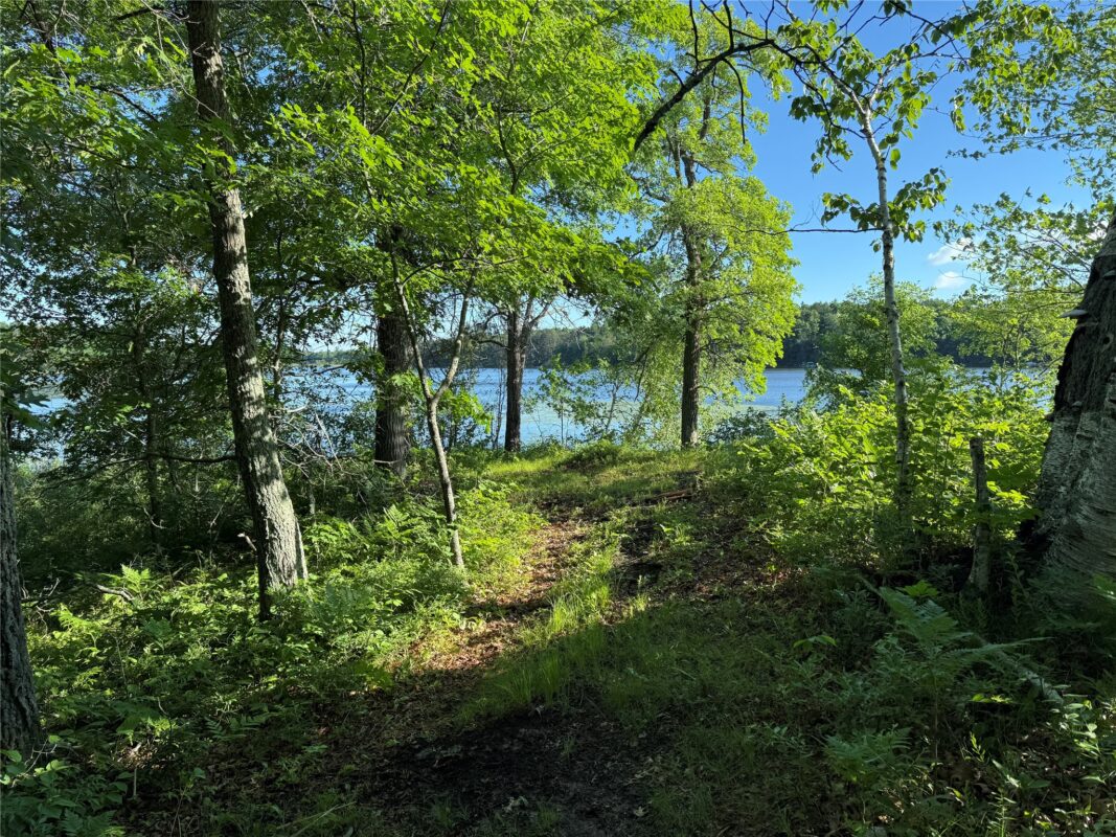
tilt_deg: -4.6
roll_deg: +0.3
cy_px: 418
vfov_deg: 56.8
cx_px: 558
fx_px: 774
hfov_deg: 71.6
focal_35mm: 24
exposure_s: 1/1075
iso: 80
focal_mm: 6.76
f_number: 1.78
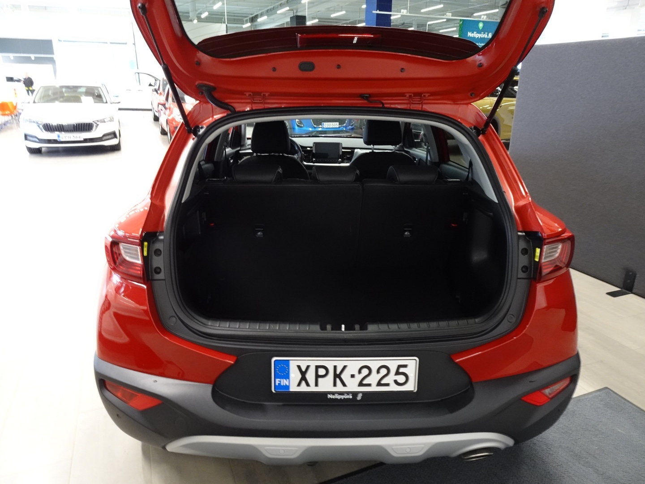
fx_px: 447
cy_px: 242
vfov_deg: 56.8
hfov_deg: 71.6
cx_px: 322
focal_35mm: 24
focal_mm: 4.25
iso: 800
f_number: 3.5
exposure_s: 1/20
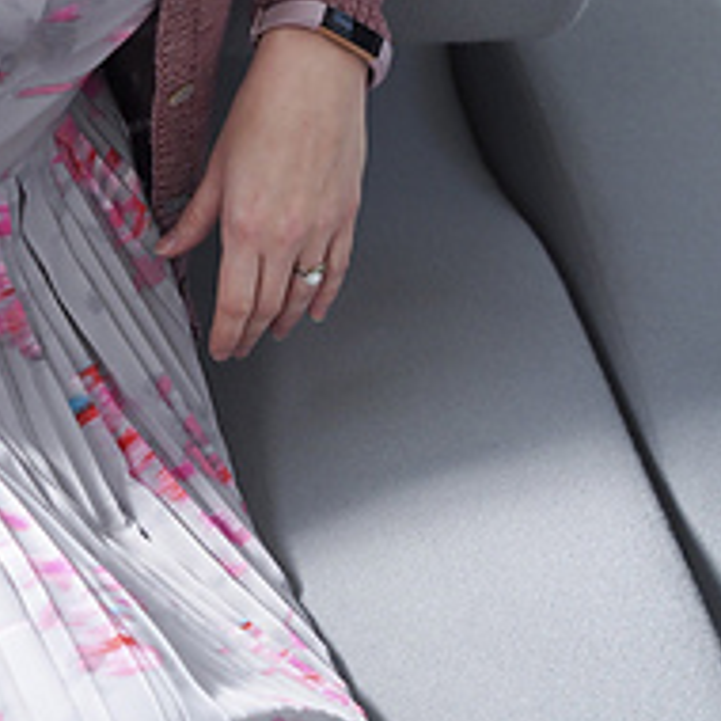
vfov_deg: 16.8
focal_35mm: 101
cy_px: -19
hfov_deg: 16.5
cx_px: -148
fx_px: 2380
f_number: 2.8
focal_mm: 17
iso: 200
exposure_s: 1/160
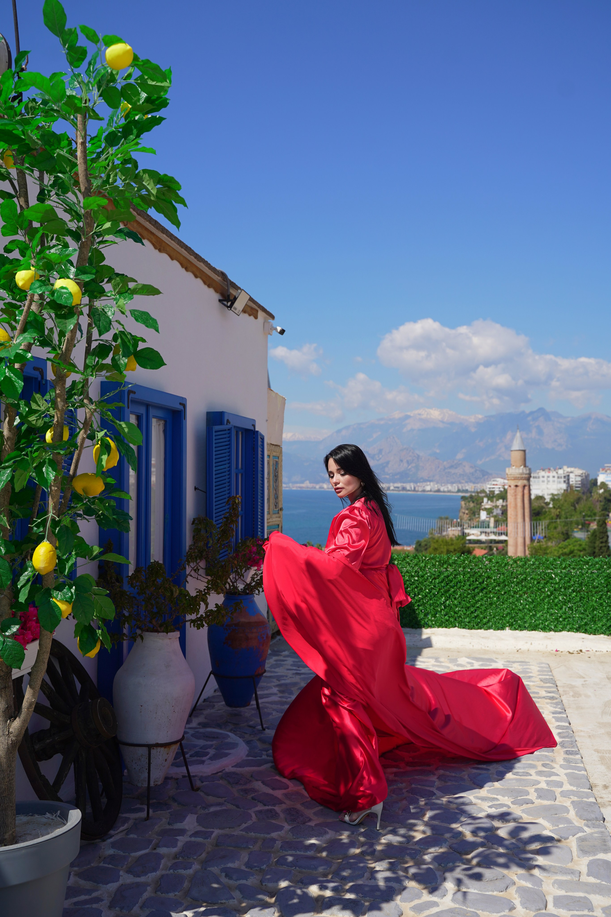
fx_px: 891
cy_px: 458
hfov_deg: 37.9
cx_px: 306
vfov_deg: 54.4
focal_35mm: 35
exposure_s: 1/1250
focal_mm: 35
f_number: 4.5
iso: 100
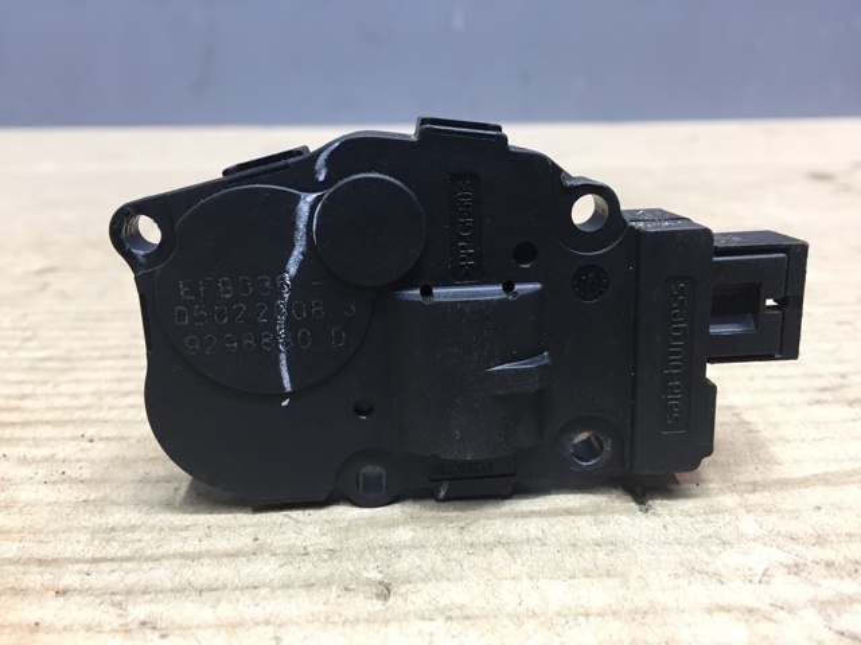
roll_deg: -0.5
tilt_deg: -17.9
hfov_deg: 61.7
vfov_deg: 48.2
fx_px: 721
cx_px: 430
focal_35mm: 29
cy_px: 322
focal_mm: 4.15
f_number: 2.2
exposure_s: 1/33
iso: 125
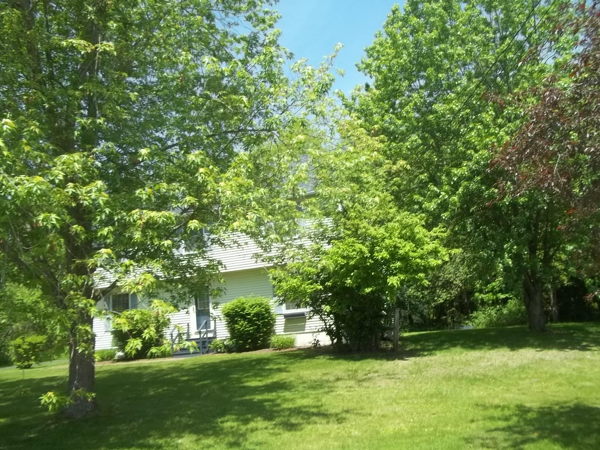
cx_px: 300
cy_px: 225
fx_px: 555
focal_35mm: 32
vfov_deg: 44.2
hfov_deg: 56.8
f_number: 8.8
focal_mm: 5.7
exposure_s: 1/80
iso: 64
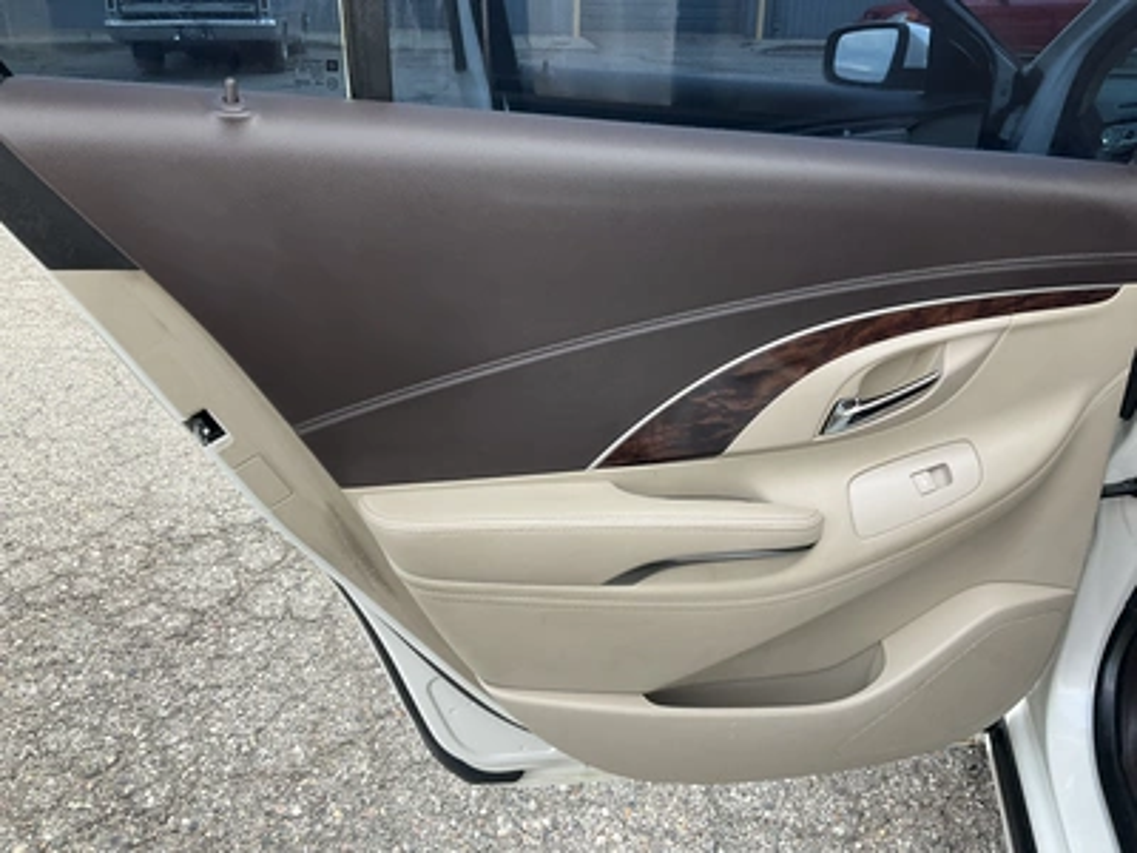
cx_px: 568
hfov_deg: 61.7
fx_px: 953
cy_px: 426
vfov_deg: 48.2
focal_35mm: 29
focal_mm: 3
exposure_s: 1/135
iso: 16
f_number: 1.8
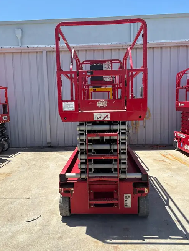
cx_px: 89
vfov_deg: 61.6
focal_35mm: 29
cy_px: 129
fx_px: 211
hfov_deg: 48.2
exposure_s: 1/3448
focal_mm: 5.96
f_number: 1.6
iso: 50
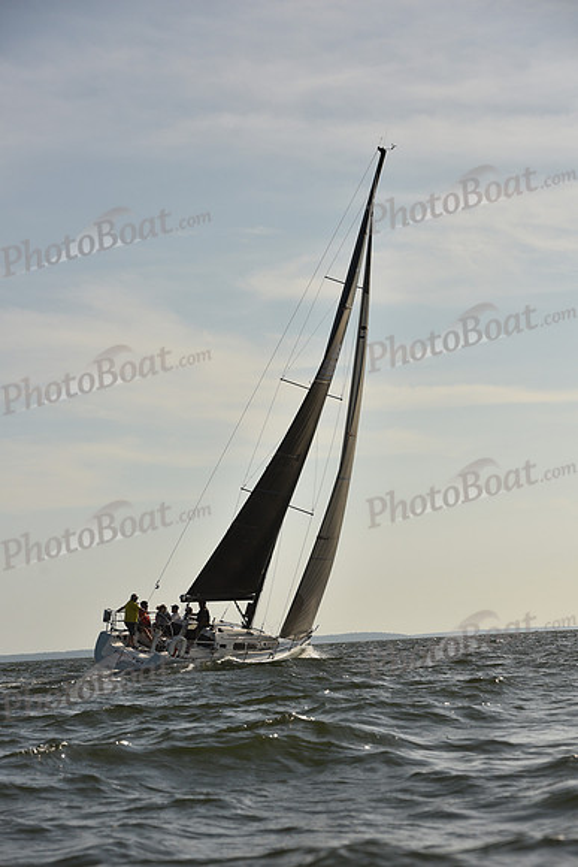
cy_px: 434
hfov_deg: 14.4
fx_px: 2286
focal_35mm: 95
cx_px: 289
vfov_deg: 21.5
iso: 250
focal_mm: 95
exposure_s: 1/1250
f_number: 6.3
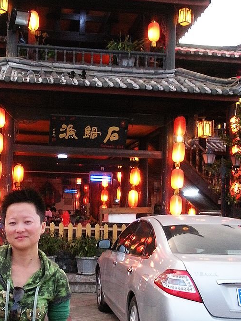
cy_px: 168
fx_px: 510
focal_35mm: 55
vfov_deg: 34.9
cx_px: 71
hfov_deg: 26.4
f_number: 3.5
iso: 400
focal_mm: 6.3
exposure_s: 1/19.5
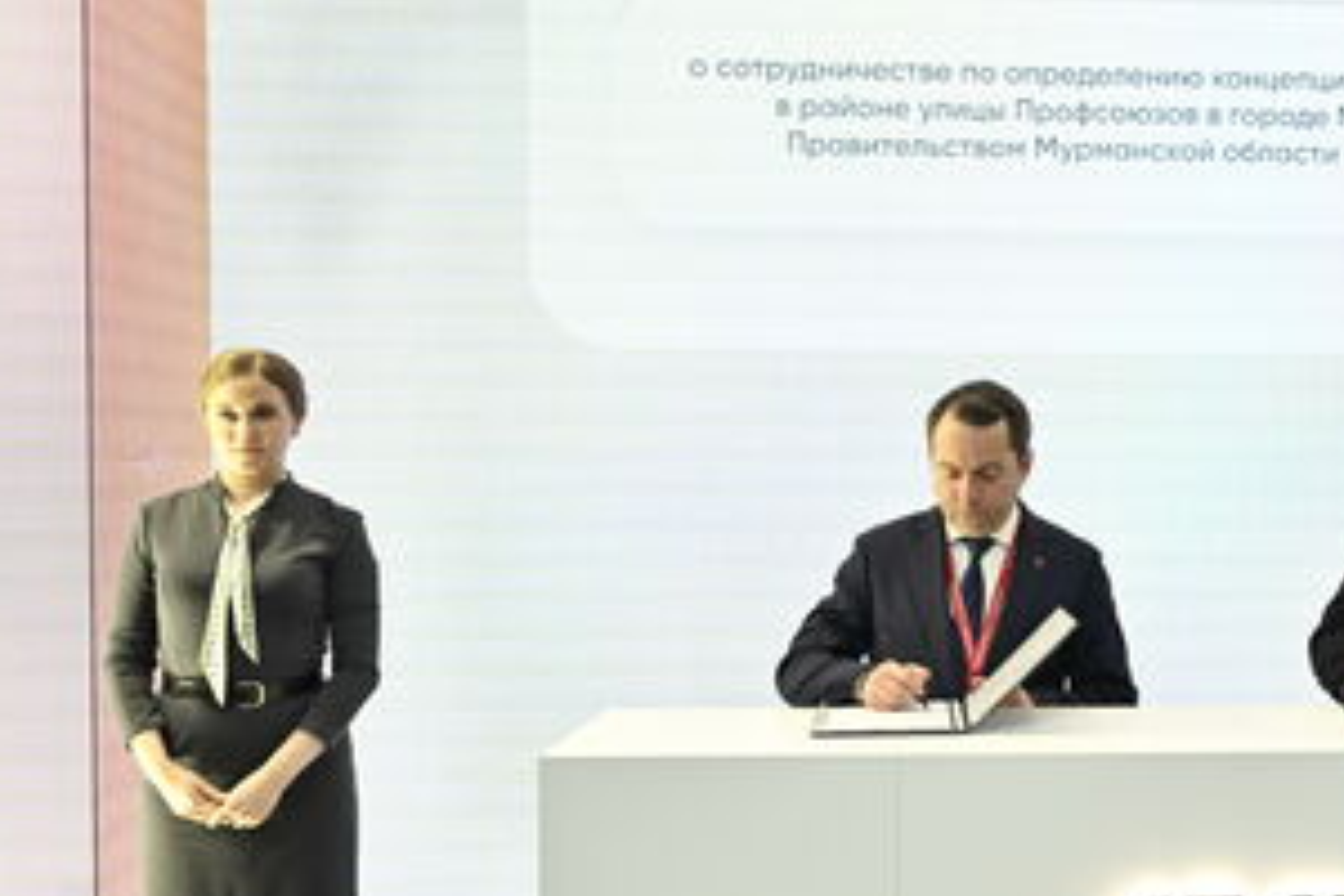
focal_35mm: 48
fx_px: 1792
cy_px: 497
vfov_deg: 28.1
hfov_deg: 38.6
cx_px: 1178
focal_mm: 24
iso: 800
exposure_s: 1/250
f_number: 3.2
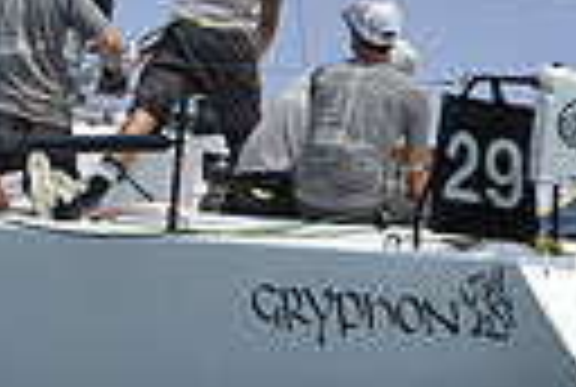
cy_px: -146
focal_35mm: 746
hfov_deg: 2.8
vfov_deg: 1.9
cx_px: 418
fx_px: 11964
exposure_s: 1/1250
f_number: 9
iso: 250
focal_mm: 165
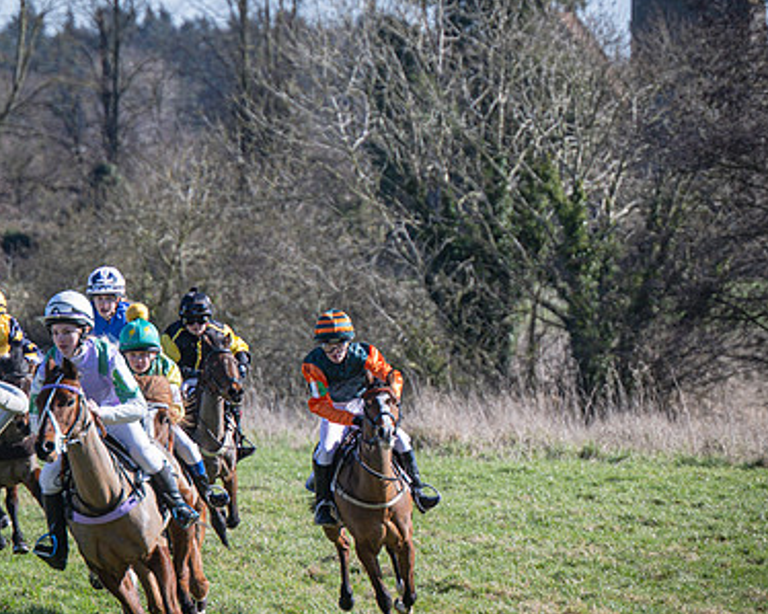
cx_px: 396
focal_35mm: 442
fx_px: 10044
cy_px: 351
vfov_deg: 3.5
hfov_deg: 4.4
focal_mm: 155
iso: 125
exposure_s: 1/1000
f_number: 4
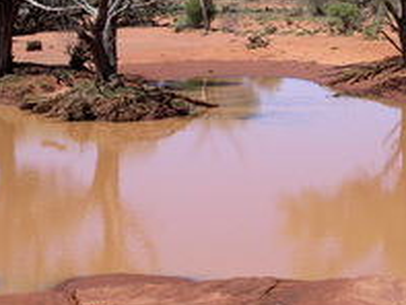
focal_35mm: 103
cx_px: 282
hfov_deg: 19.0
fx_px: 1209
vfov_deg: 14.3
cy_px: 59
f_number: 6.5
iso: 80
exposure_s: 1/320
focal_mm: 10.9
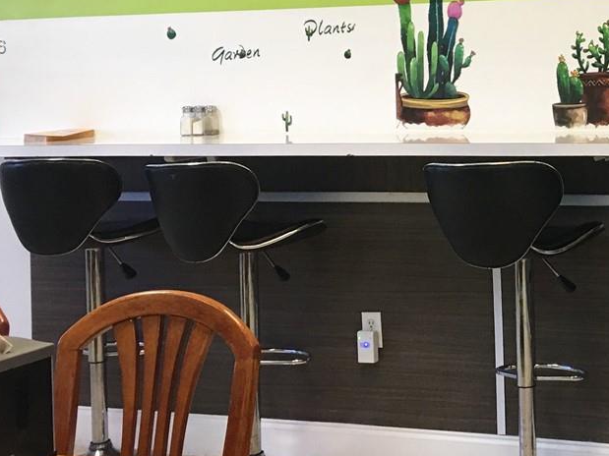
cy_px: 47
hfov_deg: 24.6
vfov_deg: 19.3
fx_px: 1319
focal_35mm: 75
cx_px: 637
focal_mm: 4.15
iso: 40
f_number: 2.2
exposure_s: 1/30
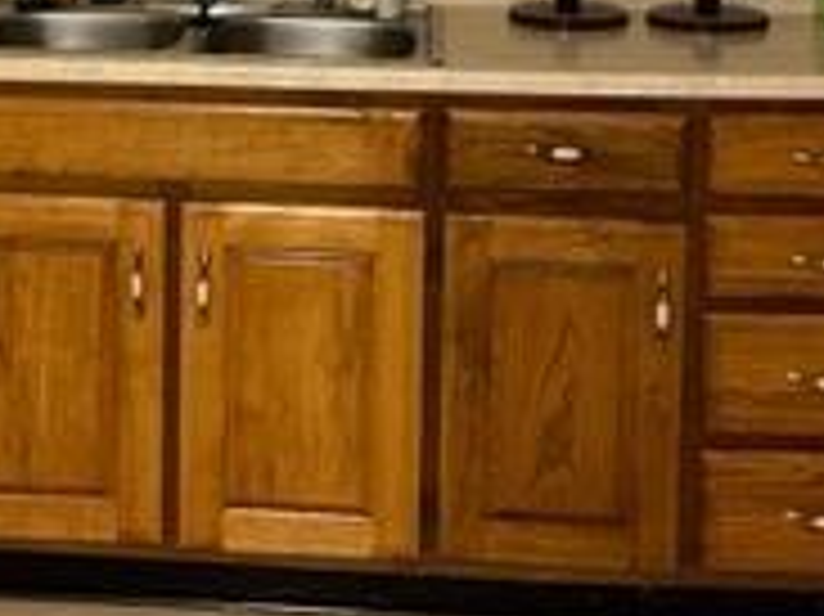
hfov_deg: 23.2
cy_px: -67
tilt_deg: -6.4
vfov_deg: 17.0
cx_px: 248
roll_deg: -0.7
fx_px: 1998
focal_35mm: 84
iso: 640
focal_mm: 6.86
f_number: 1.78
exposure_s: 1/60
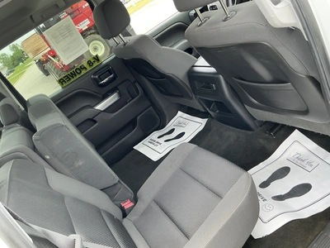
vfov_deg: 49.7
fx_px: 267
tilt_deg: -24.5
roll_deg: +34.4
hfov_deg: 63.4
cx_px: 165
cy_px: 124
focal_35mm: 28
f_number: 1.8
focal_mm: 3
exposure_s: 1/122
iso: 50
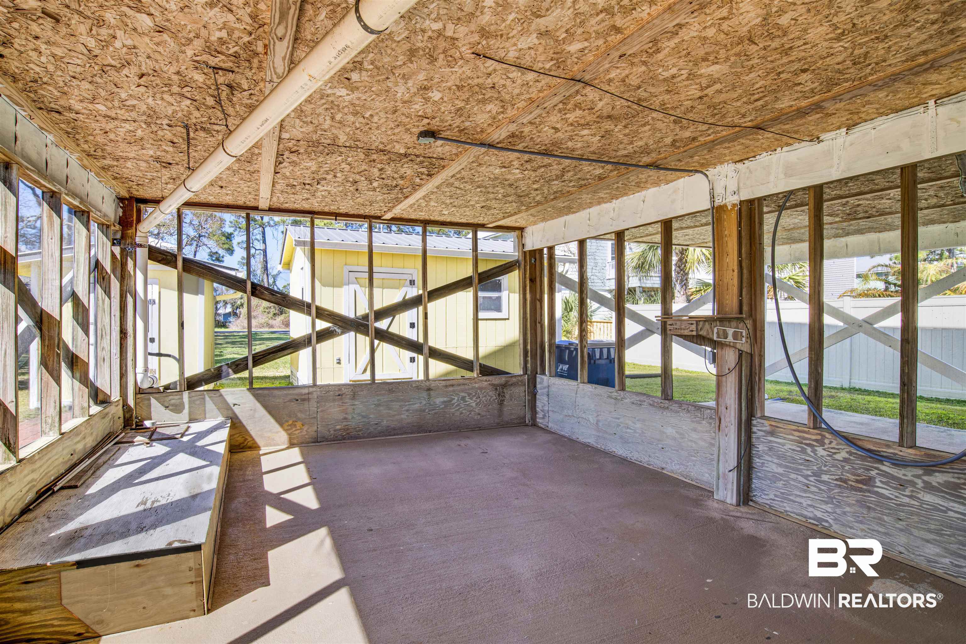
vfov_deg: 67.4
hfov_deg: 90.0
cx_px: 483
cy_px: 322
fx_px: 483
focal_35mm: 18
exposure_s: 1/40
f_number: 11
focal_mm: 18
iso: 200
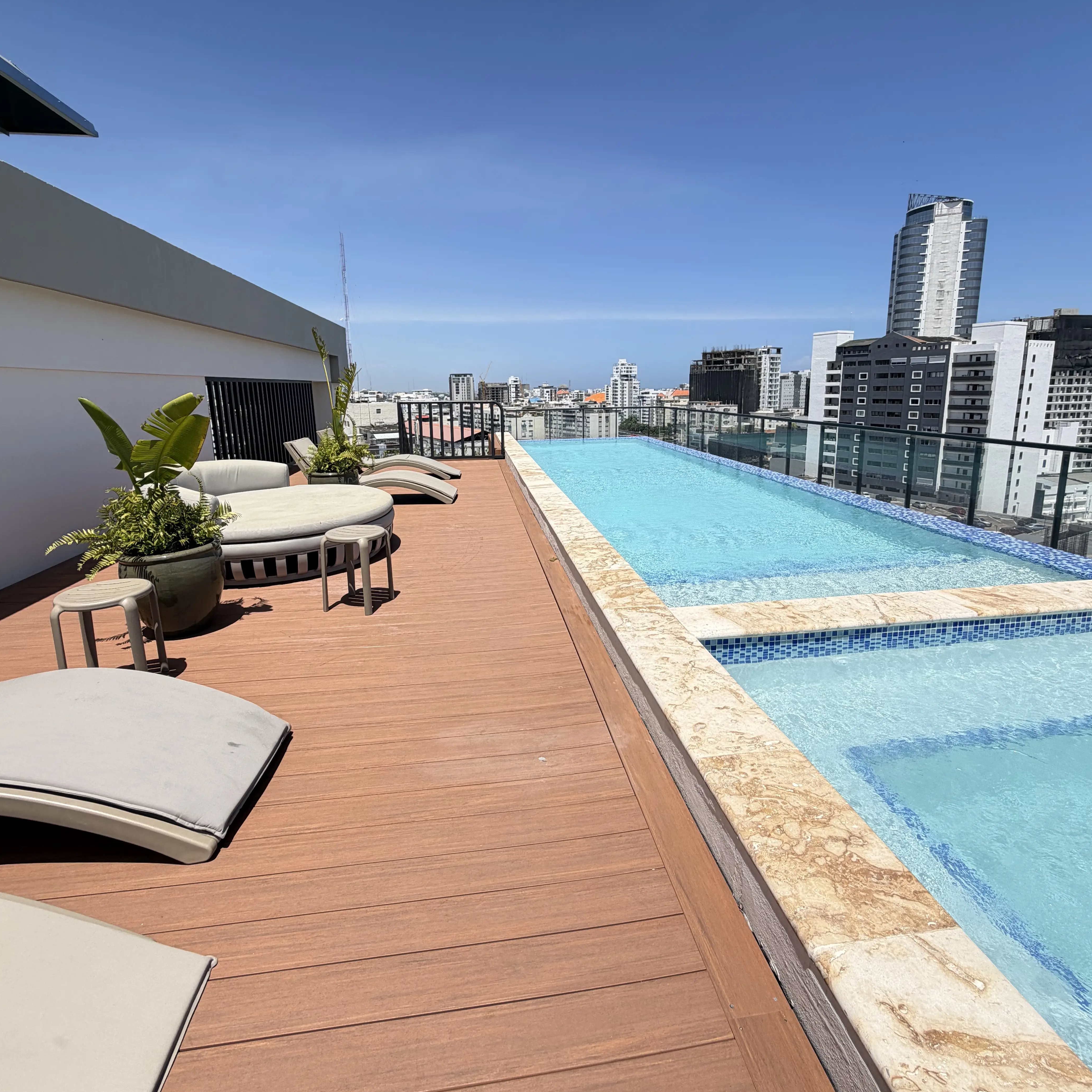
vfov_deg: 83.8
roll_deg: +0.8
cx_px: 548
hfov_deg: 84.0
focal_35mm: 17
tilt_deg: -11.5
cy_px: 505
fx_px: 607
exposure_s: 1/955
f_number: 2.2
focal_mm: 2.22
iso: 20
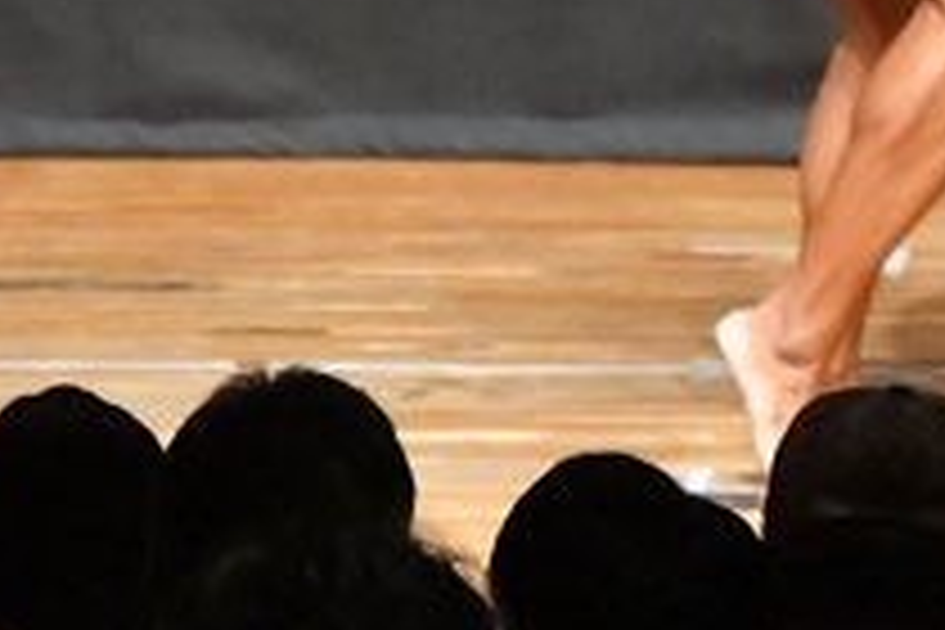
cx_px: 695
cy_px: -351
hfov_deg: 2.3
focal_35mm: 886
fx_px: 23256
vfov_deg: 1.6
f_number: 5.6
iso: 16000
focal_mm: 160
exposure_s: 1/400
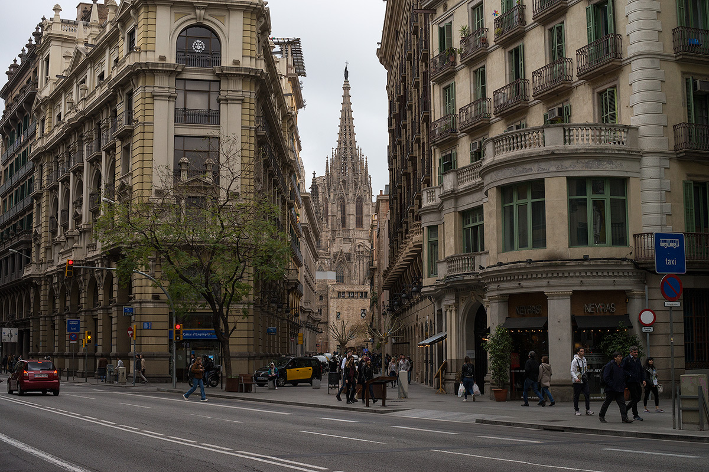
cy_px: 236
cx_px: 354
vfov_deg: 27.0
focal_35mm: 50
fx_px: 985
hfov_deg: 39.6
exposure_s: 1/125
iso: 320
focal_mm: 50
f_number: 13
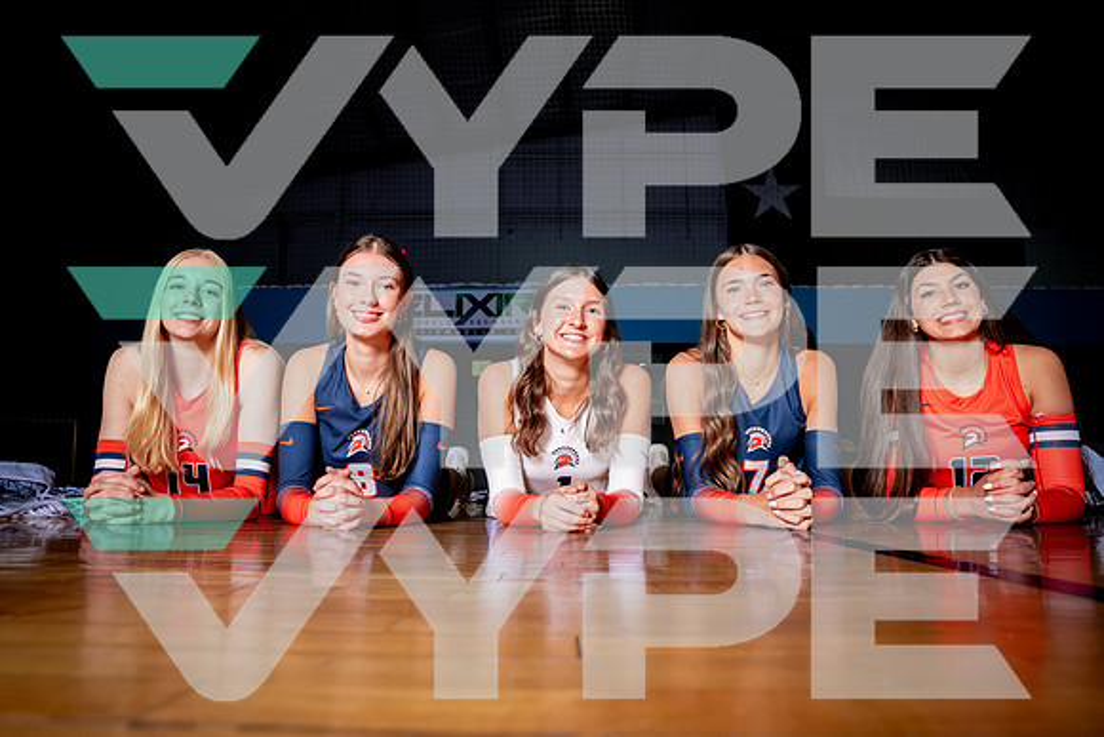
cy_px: 368
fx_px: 754
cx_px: 552
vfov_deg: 52.1
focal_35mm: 25
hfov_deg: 72.4
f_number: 5.6
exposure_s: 1/200
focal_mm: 24
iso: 250
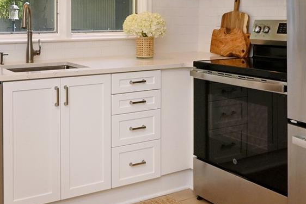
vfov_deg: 25.6
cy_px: 16
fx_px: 434
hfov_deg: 38.5
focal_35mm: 51
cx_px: 109
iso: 450
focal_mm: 14
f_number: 16
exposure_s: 1/60
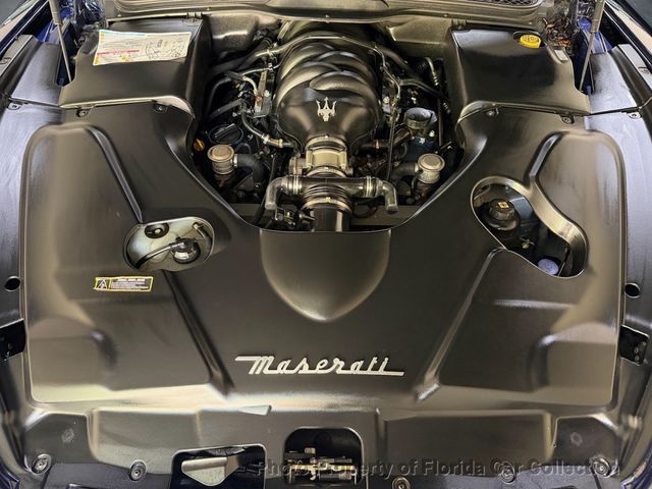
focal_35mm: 24
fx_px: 452
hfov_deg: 71.6
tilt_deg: -50.4
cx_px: 326
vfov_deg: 56.8
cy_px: 244
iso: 800
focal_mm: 6.76
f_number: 1.78
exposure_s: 1/30
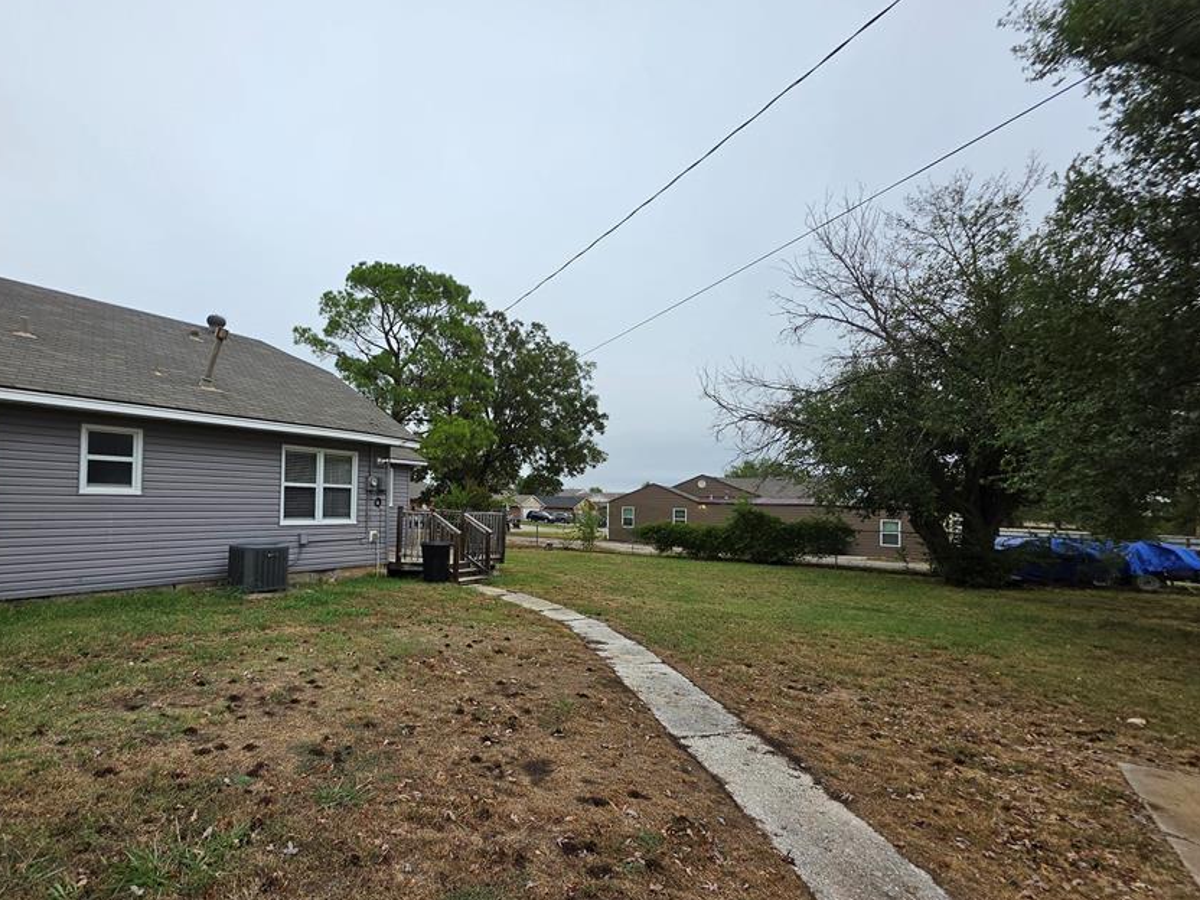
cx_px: 470
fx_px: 555
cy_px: 493
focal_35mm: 16
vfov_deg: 77.9
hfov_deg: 93.1
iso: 32
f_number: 1.9
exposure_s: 1/769
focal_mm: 2.2
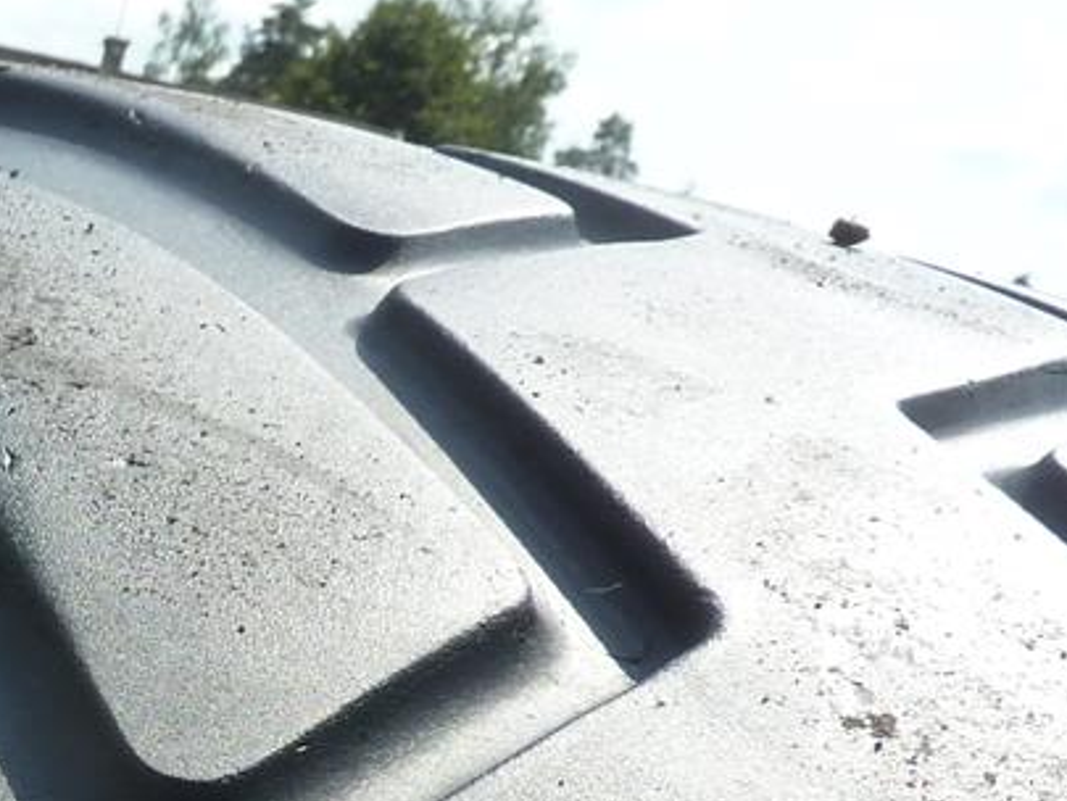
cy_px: 867
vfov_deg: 19.1
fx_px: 2282
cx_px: -369
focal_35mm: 74
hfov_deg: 23.0
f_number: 4.5
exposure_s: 1/500
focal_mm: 4.1
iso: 125
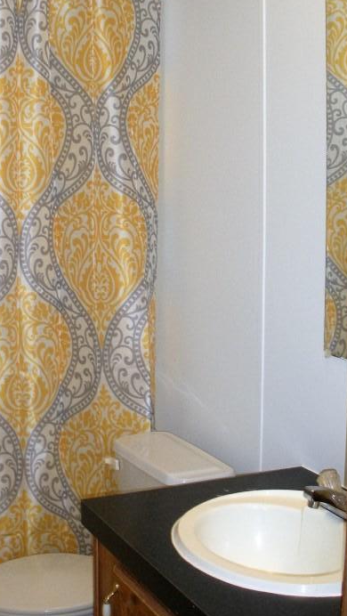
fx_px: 947
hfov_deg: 20.6
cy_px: 306
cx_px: 101
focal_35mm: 58
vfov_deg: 36.0
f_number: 3.5
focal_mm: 6.3
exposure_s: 1/30
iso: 123
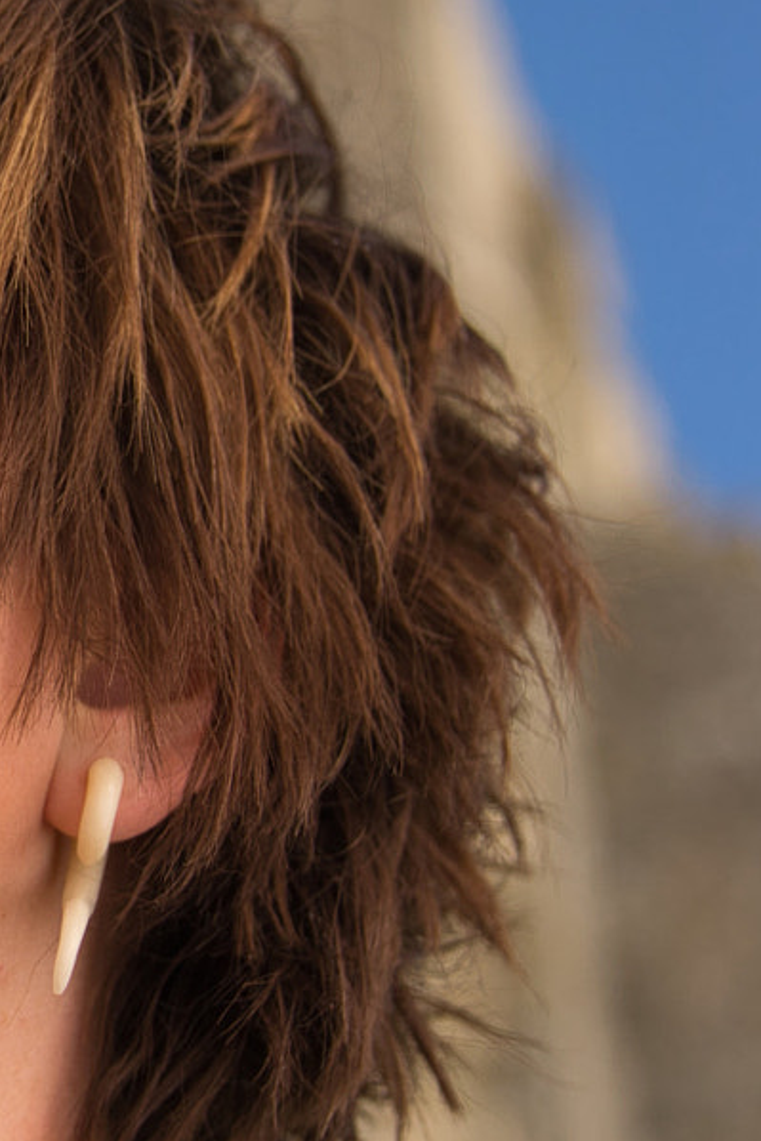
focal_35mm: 182
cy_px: 502
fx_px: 5767
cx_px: -217
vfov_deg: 11.3
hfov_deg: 7.5
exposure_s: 1/2500
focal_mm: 68
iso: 320
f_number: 4.8
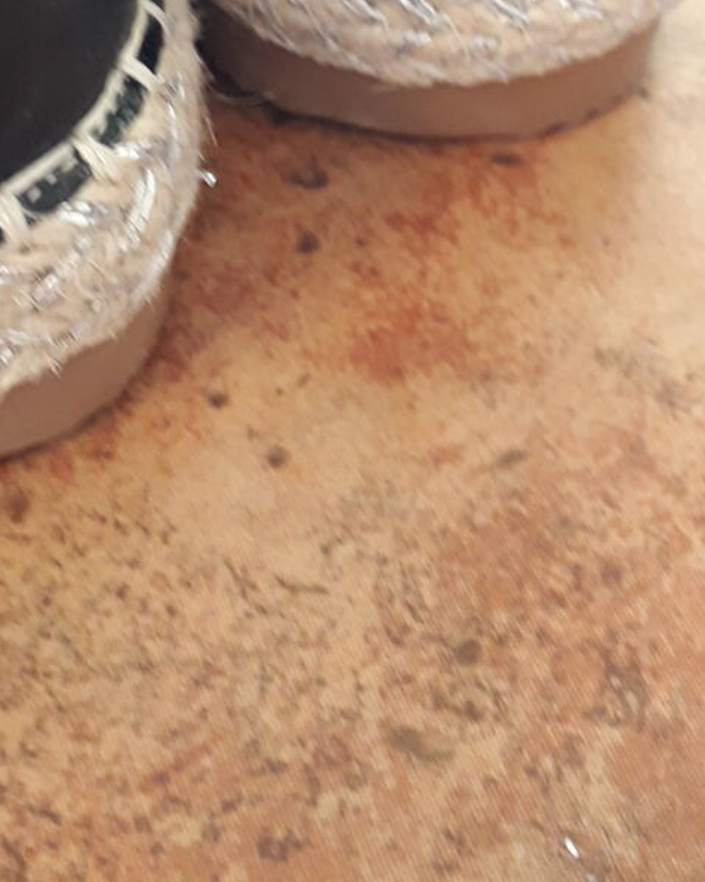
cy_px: 88
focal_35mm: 59
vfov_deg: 30.5
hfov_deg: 25.7
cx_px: 230
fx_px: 1539
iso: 200
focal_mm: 3.6
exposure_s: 1/25
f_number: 1.9
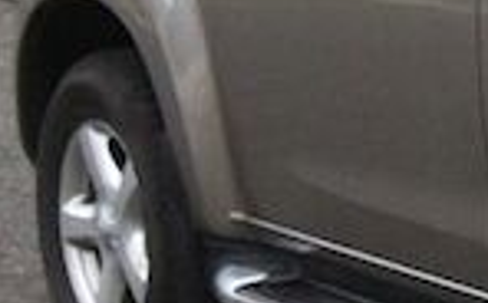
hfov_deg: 9.0
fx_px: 2669
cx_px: 1312
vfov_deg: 6.5
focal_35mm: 201
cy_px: 79
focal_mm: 3.85
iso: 80
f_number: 2.8
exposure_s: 1/603
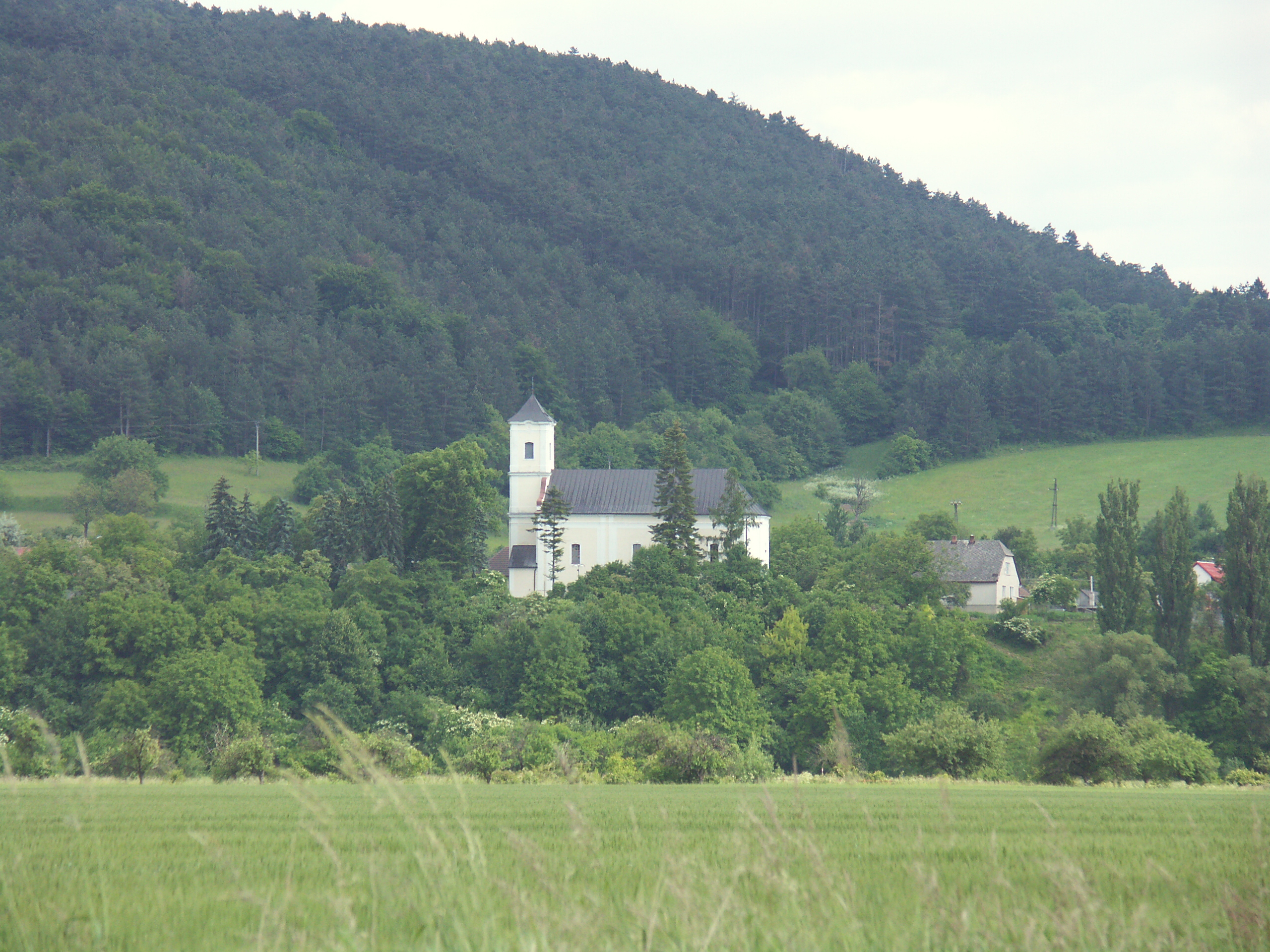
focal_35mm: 190
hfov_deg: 10.4
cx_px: 635
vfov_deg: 7.8
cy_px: 476
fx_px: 6971
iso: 100
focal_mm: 48.02
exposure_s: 1/800
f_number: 3.5
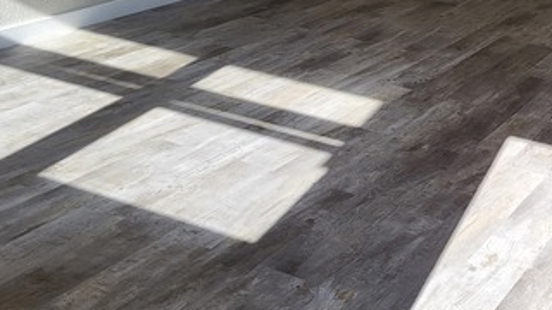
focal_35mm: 59
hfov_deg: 34.1
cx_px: 461
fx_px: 864
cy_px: 5
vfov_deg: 19.8
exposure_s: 1/308
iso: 40
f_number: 1.8
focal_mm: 5.4
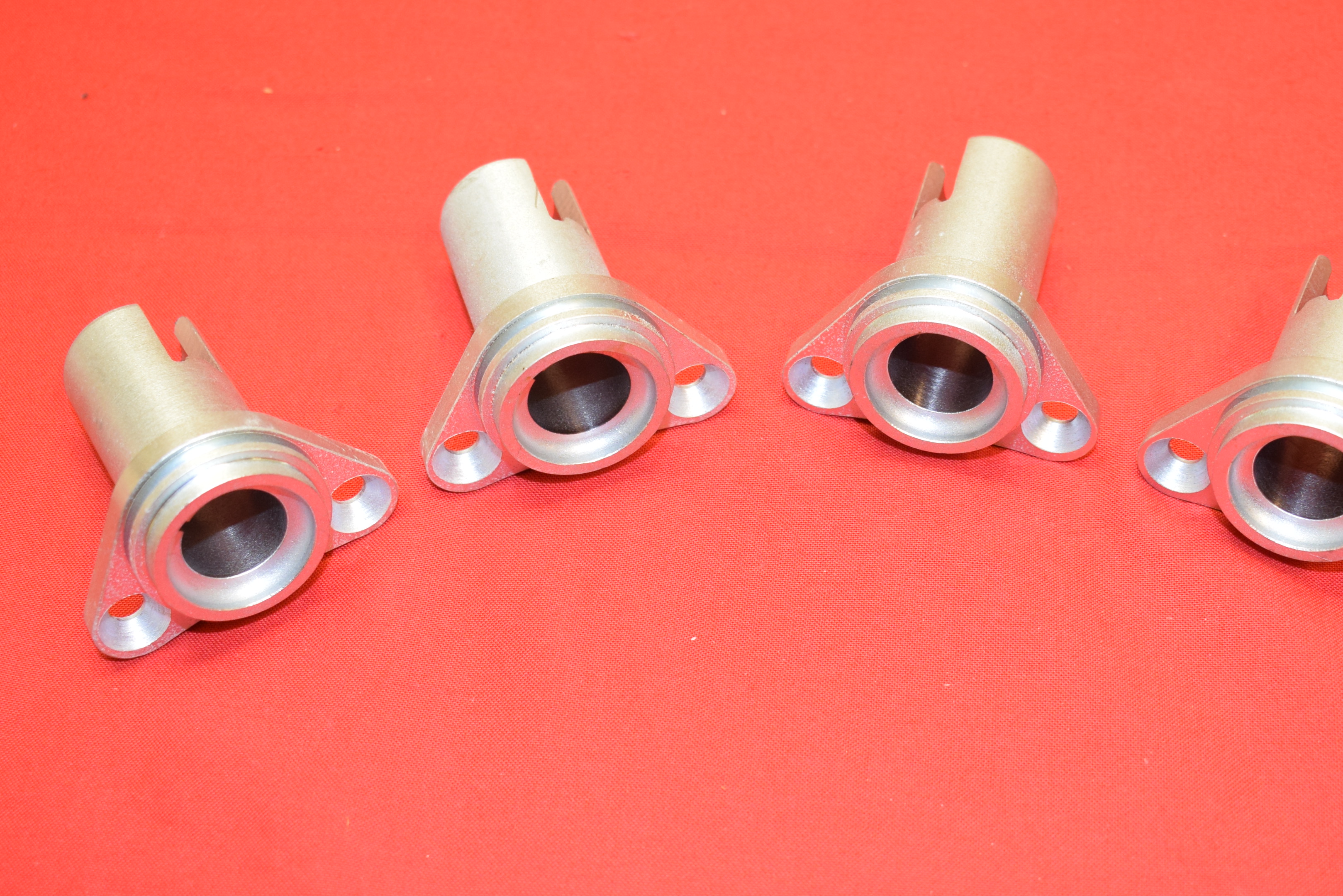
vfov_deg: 27.0
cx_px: 766
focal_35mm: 50
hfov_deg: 39.5
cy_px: 512
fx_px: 1866
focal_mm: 24
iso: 800
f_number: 5
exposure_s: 1/60
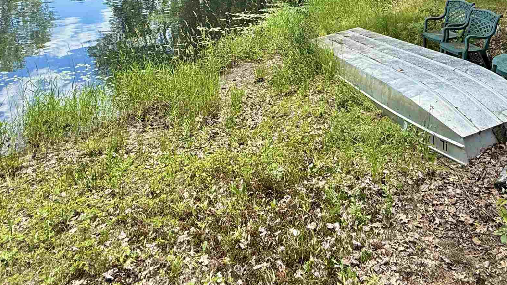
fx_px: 403
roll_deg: -1.5
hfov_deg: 63.9
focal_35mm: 30
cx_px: 293
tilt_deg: -4.1
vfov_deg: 33.5
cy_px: -34
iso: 64
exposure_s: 1/585
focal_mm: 2.22
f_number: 2.2
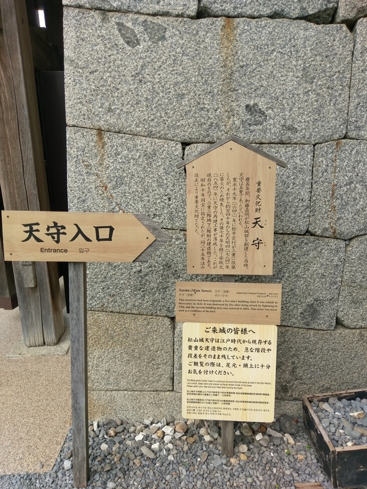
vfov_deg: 67.3
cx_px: 184
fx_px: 368
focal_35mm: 26
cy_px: 244
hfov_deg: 53.1
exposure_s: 1/691
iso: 100
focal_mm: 4.58
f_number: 1.8
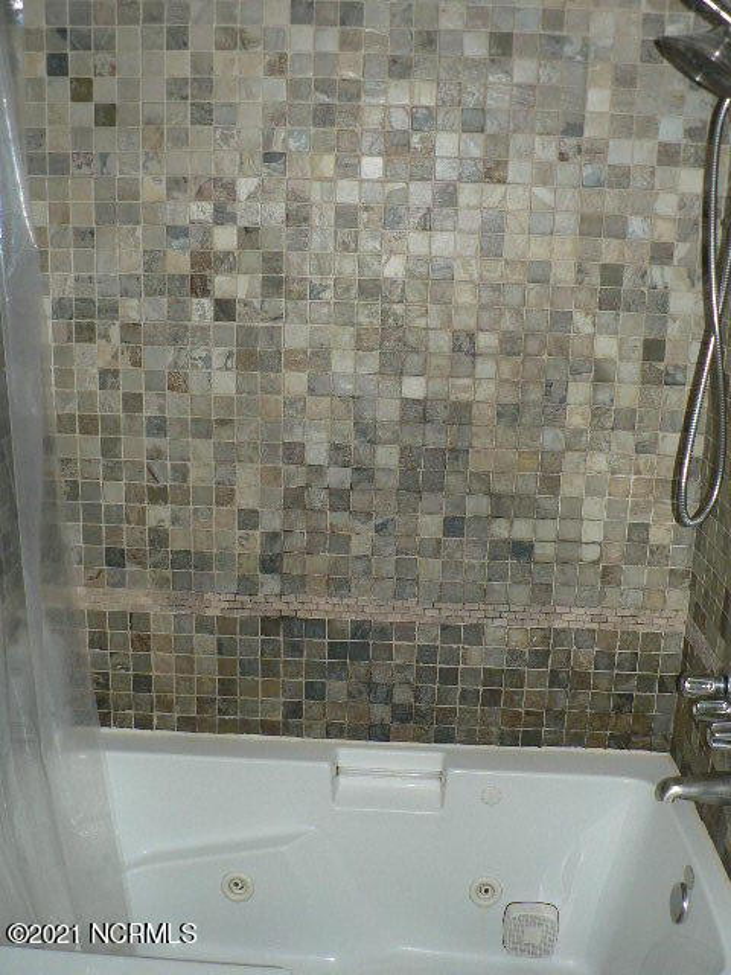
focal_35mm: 36
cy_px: 488
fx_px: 1014
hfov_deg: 39.7
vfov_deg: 51.4
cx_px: 366
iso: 100
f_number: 2.8
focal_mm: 6
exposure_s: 1/60
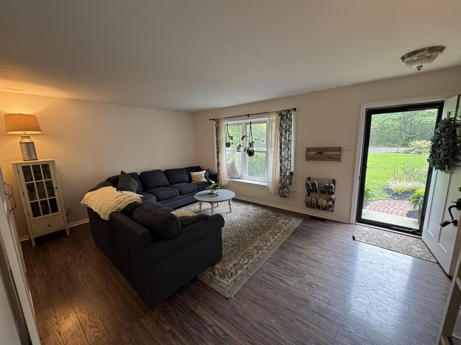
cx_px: 230
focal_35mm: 14
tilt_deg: -10.2
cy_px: 172
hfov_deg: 102.1
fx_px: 186
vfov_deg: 85.7
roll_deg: +1.4
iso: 320
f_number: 2.2
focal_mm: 2.22
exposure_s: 1/60
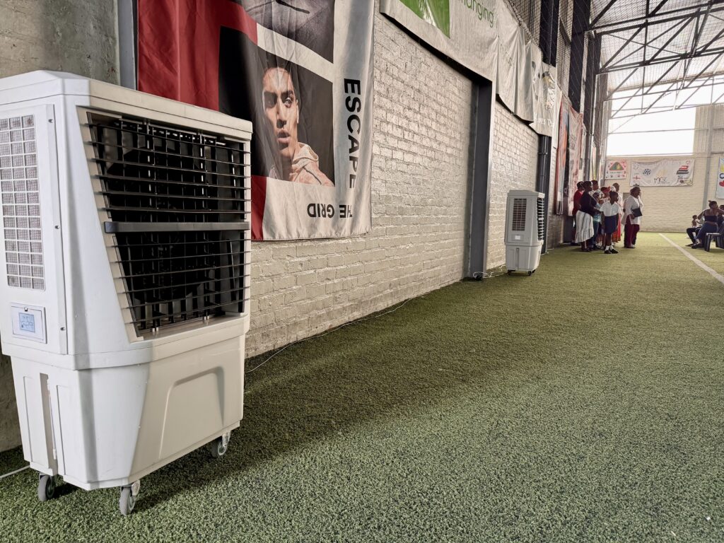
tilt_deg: -6.9
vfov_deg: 56.8
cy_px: 272
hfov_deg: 71.6
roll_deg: -0.9
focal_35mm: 24
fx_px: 502
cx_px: 362
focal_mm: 6.76
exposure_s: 1/103
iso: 200
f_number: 1.78
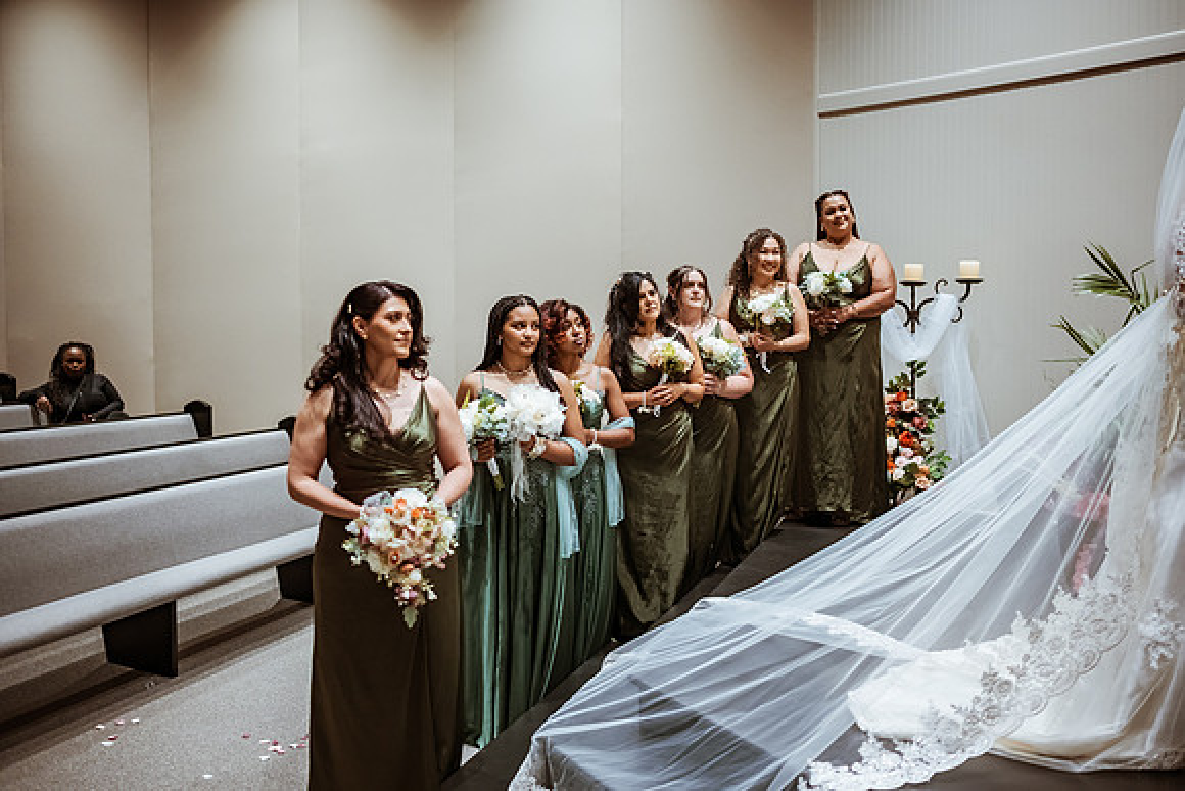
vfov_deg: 37.9
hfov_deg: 54.4
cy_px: 396
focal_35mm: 35
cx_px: 592
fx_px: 1152
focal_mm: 35
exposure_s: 1/500
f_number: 1.8
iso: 1000
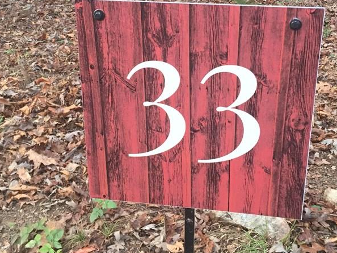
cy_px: 56
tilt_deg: -22.1
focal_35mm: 50
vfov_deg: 28.6
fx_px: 487
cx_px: 164
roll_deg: -2.3
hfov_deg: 38.2
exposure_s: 1/30
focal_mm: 4.15
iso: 50
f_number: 2.2
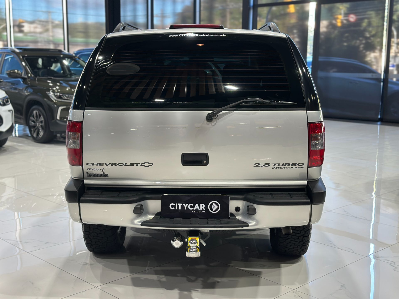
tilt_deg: -9.1
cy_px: 150
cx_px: 200
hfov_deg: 39.7
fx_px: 553
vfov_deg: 30.3
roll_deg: -0.8
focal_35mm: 48
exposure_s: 1/60
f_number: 1.78
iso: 125
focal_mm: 6.86
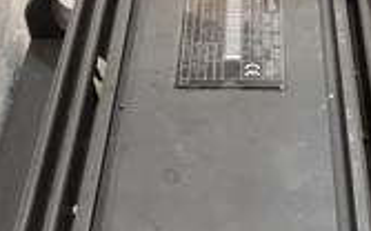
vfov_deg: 16.4
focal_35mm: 66
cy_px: 418
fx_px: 667
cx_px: 275
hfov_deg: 30.6
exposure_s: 1/24
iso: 250
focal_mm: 4.3
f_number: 2.4
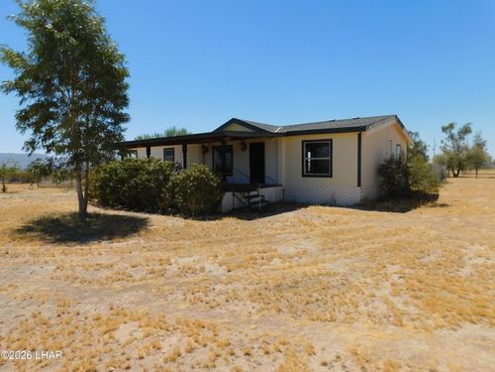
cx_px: 248
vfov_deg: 58.9
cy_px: 186
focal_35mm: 23
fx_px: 329
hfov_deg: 73.9
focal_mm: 4
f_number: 6
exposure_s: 1/500
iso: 125
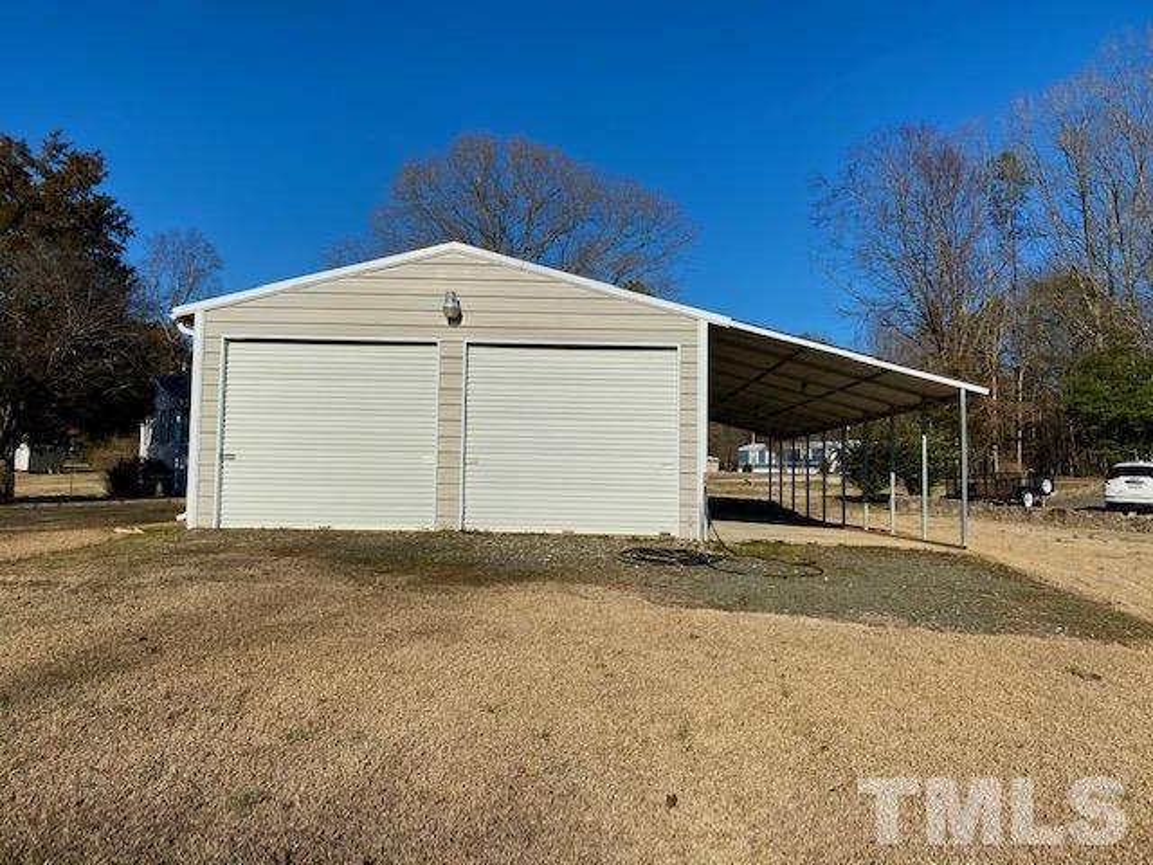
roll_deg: -1.4
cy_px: 432
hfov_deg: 67.3
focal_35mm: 26
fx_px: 866
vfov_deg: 53.1
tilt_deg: +4.5
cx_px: 576
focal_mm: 4.25
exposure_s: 1/5747
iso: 32
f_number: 1.8
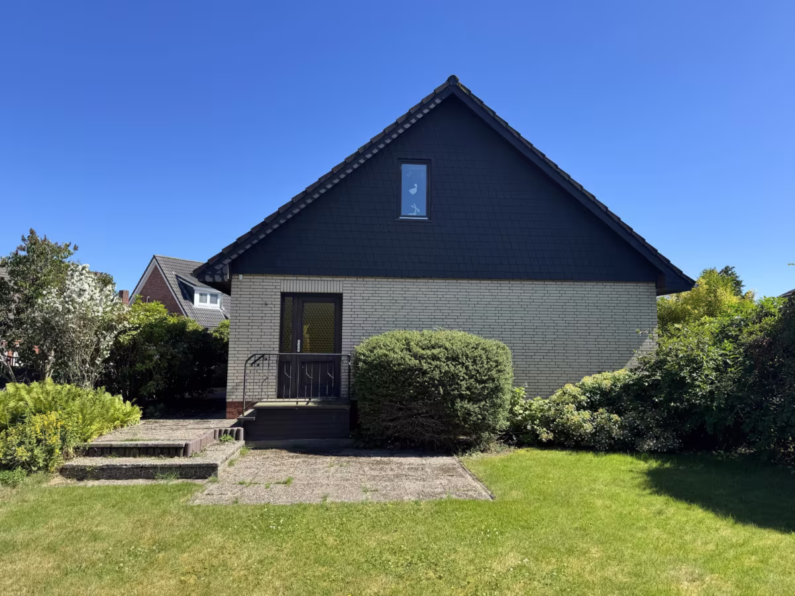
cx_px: 398
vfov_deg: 56.8
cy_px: 298
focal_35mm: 24
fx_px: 551
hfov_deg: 71.6
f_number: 1.78
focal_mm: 6.76
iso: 80
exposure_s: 1/2415
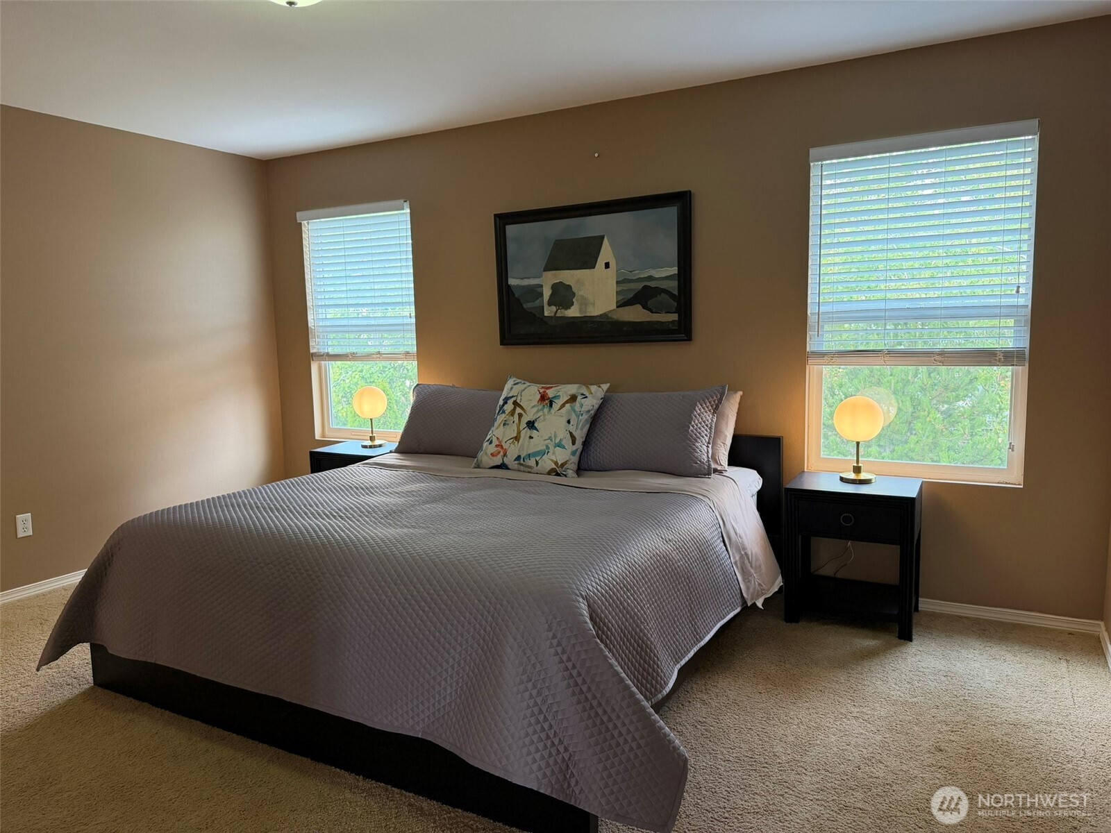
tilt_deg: -6.4
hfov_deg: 71.6
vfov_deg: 56.8
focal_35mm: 24
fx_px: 770
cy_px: 416
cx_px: 556
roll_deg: +1.0
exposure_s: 1/120
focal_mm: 6.76
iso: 250
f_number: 1.78
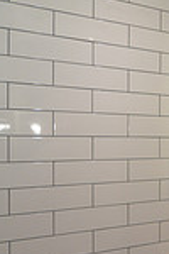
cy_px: 146
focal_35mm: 36
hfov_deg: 31.1
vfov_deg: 52.9
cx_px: 203
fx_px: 253
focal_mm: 12
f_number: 5.6
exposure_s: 1/50
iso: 1000
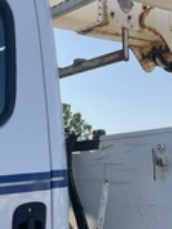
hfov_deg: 17.9
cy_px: 172
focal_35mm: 78
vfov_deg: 24.7
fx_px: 516
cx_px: -43
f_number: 1.8
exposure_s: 1/759
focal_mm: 3
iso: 25
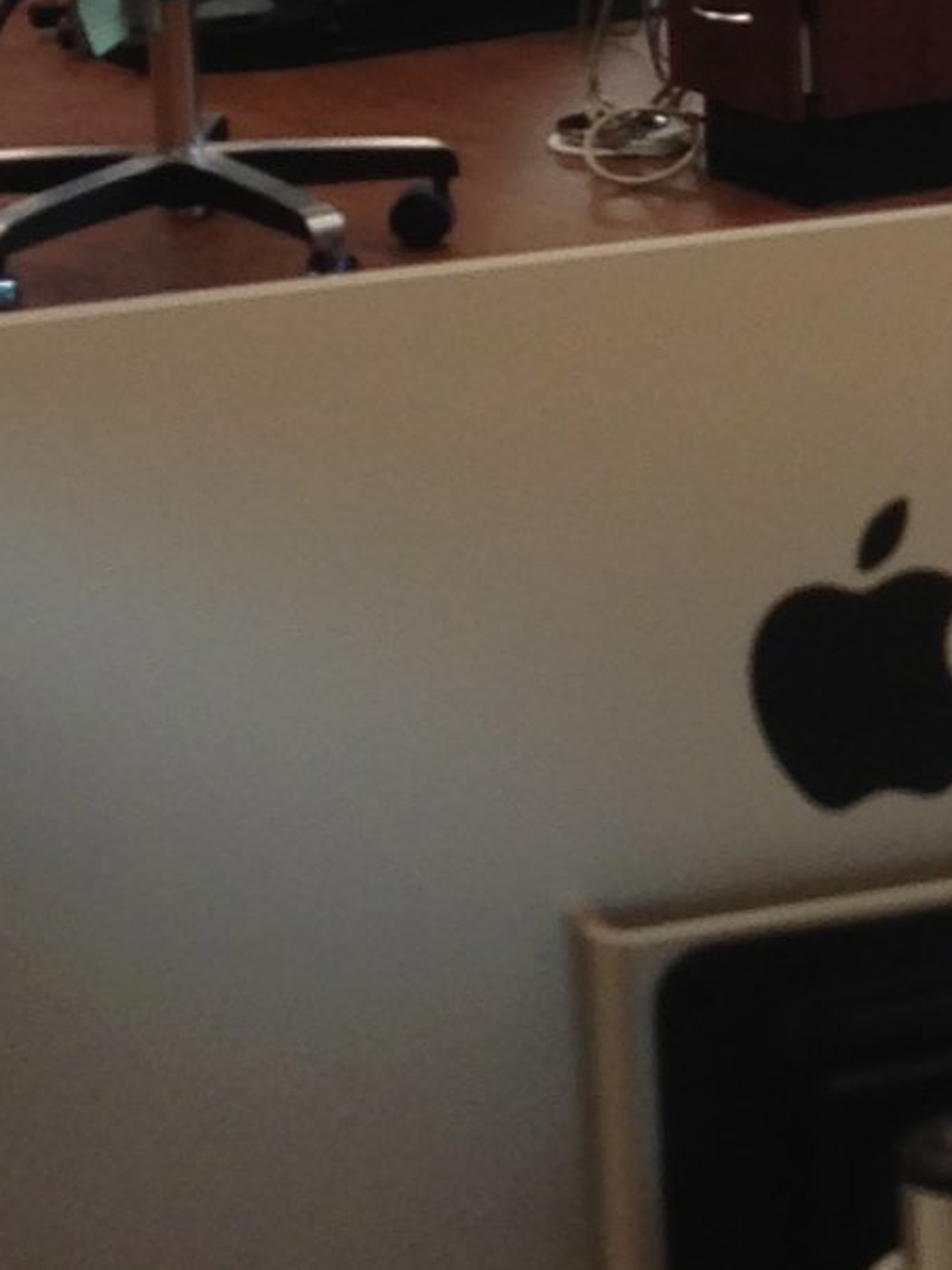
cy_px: 181
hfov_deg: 8.0
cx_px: 1632
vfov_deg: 11.0
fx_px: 6568
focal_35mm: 179
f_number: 2.4
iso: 64
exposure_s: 1/40
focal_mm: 4.13
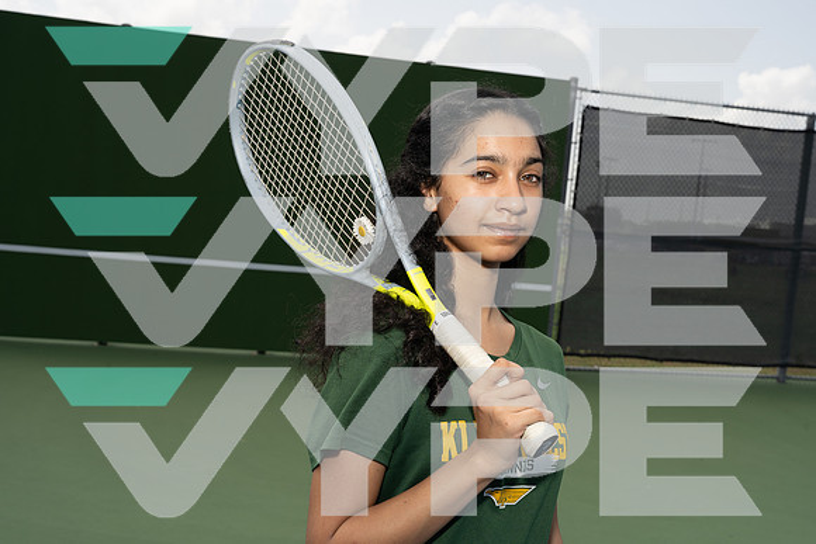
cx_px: 408
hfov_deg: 42.7
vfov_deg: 29.3
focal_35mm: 46
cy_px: 272
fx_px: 1043
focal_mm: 46
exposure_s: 1/250
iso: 160
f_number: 10
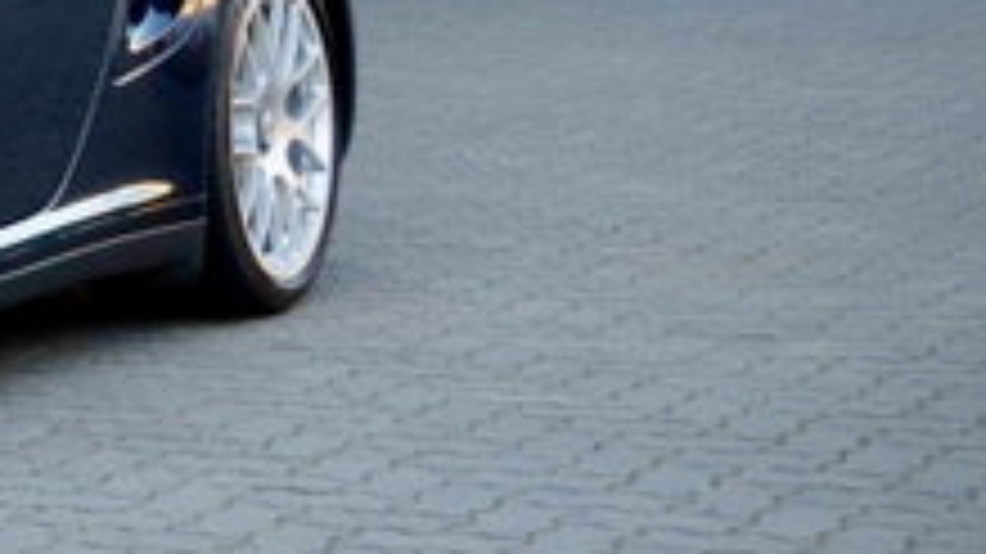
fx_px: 4600
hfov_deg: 11.5
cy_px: 92
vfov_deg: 6.9
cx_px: -702
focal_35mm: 176
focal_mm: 32
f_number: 5
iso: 400
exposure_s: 1/100
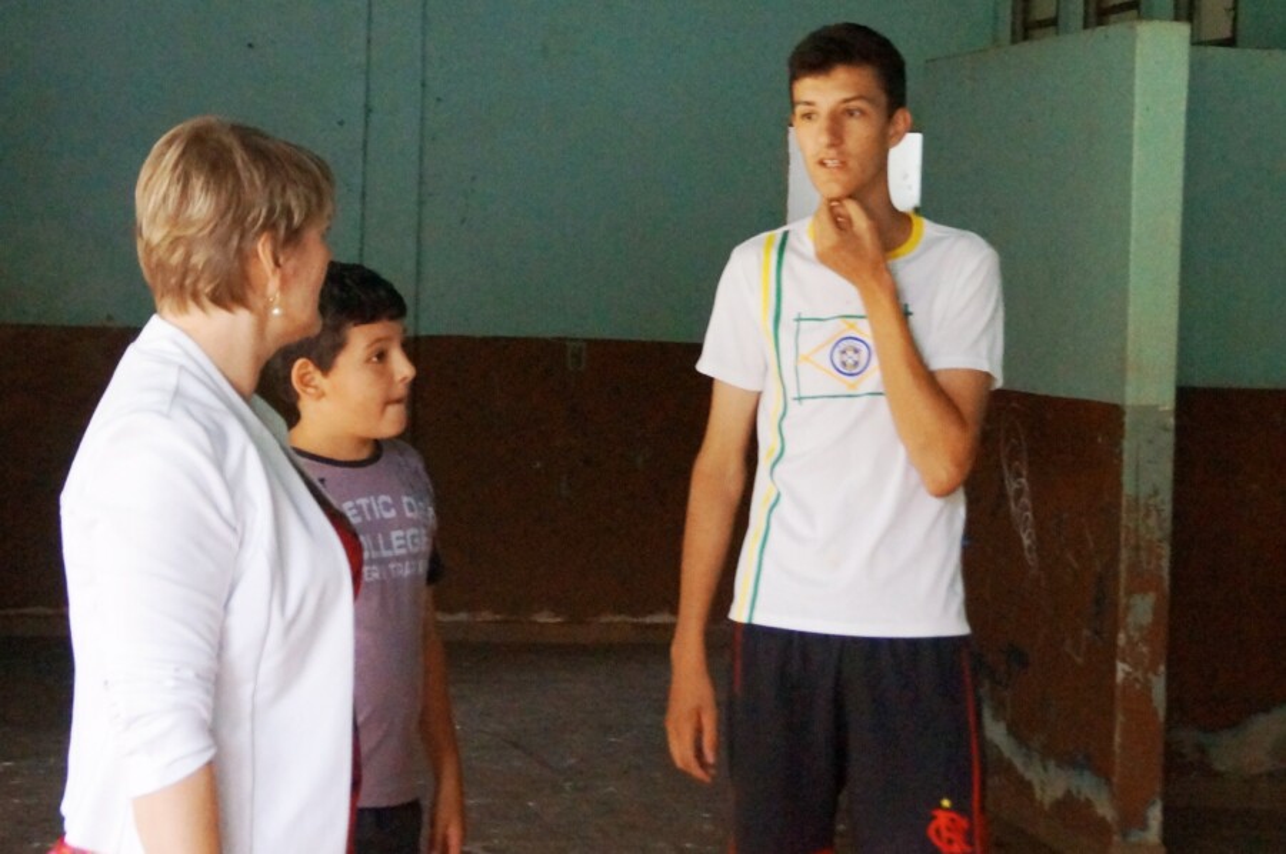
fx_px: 1606
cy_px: 427
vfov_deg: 29.8
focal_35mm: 45
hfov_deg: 43.6
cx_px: 643
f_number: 4.5
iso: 3200
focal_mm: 30
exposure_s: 1/125
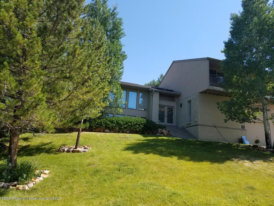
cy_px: 103
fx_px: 206
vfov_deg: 53.1
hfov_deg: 67.3
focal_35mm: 26
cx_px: 137
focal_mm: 4.2
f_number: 1.7
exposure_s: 1/1712
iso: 50
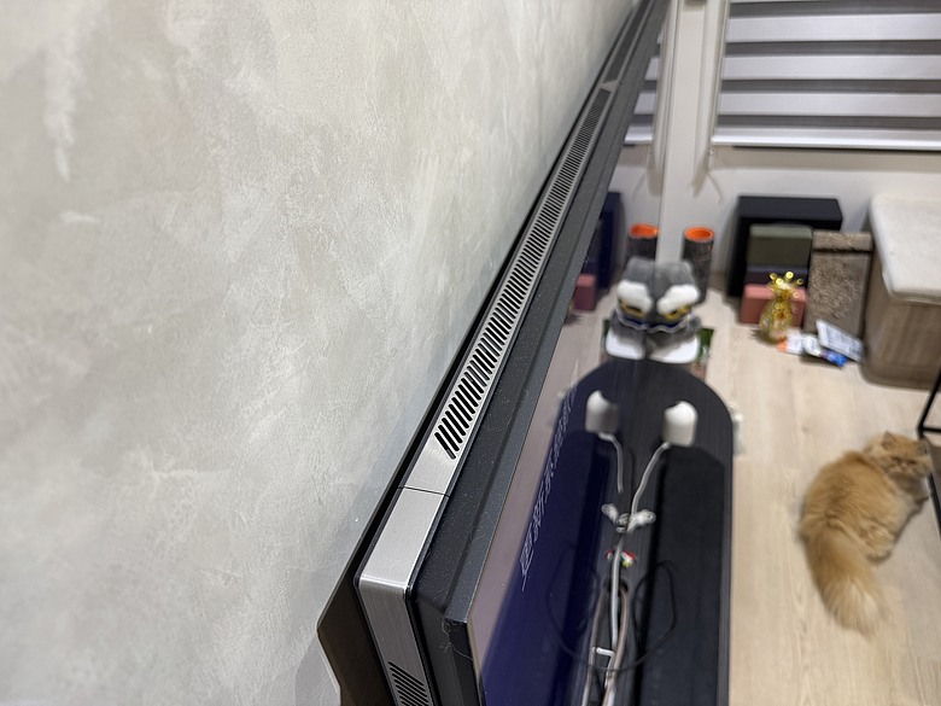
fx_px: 652
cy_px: 353
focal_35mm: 24
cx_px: 470
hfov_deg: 71.6
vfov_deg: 56.8
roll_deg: +8.7
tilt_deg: -36.9
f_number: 1.78
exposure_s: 1/120
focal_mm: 6.76
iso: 160
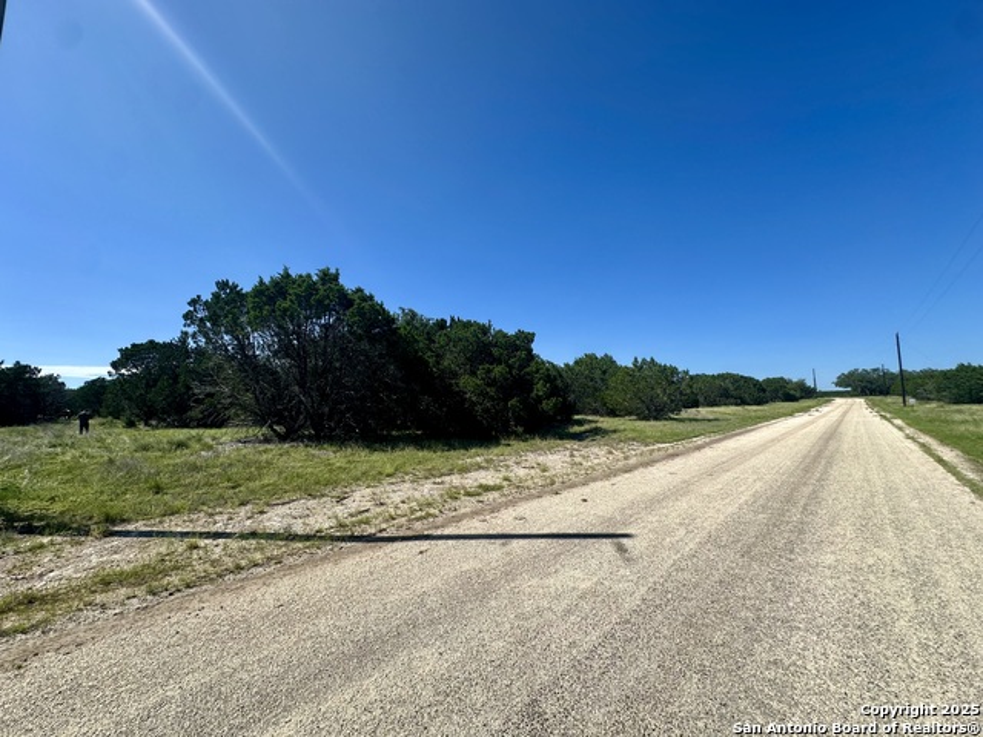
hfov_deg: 102.1
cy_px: 368
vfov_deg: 85.7
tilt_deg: +6.0
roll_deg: +1.5
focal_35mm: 14
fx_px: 398
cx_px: 492
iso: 40
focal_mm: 2.22
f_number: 2.2
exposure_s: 1/1715
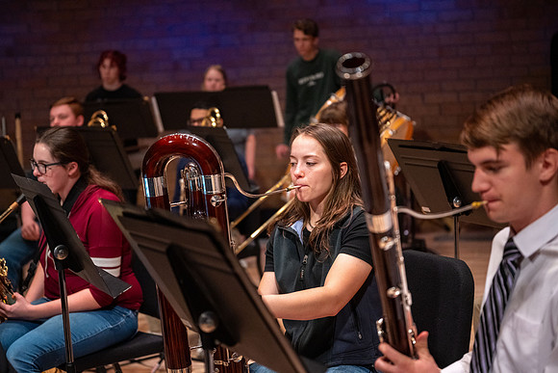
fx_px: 1085
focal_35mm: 70
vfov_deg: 19.5
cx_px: 279
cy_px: 186
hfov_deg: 28.8
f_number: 2.8
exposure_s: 1/800
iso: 1250
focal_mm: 70
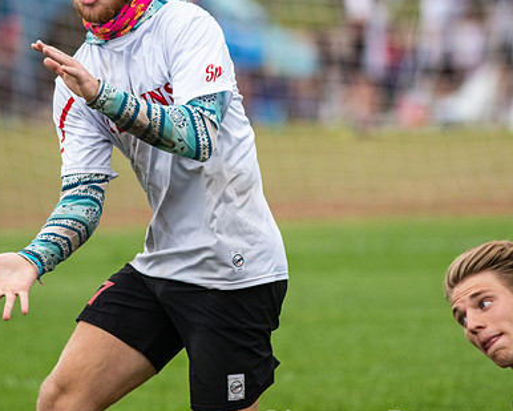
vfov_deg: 2.1
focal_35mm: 739
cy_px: 149
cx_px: 216
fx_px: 11223
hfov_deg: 2.6
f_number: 5
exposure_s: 1/2500
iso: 1600
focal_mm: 300
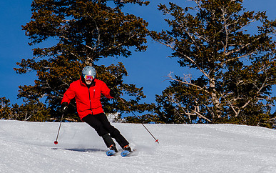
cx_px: 220
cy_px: 86
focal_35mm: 312
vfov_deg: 4.2
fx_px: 2347
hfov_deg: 6.7
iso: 160
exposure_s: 1/1000
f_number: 8
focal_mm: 78
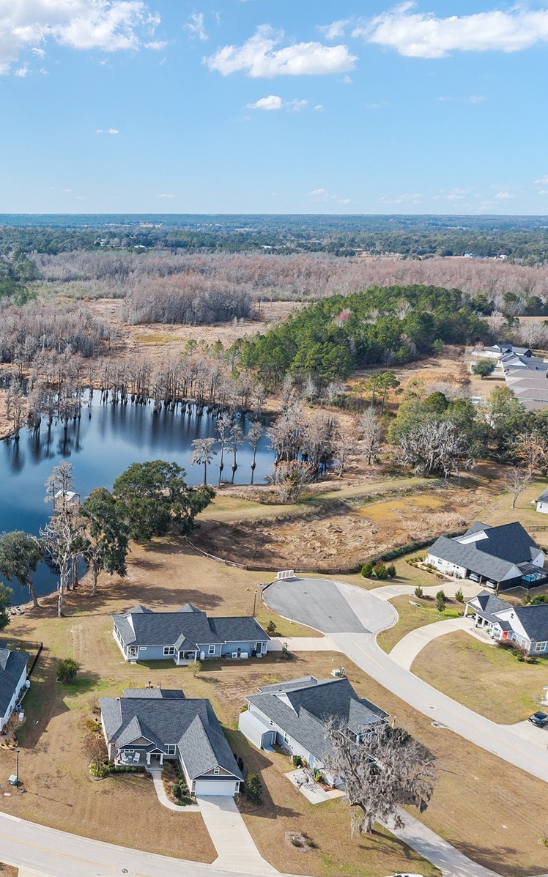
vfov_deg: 56.7
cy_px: 438
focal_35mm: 34
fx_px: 813
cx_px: -15
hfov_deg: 33.7
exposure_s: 1/4000
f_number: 1.8
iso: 240
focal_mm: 8.67
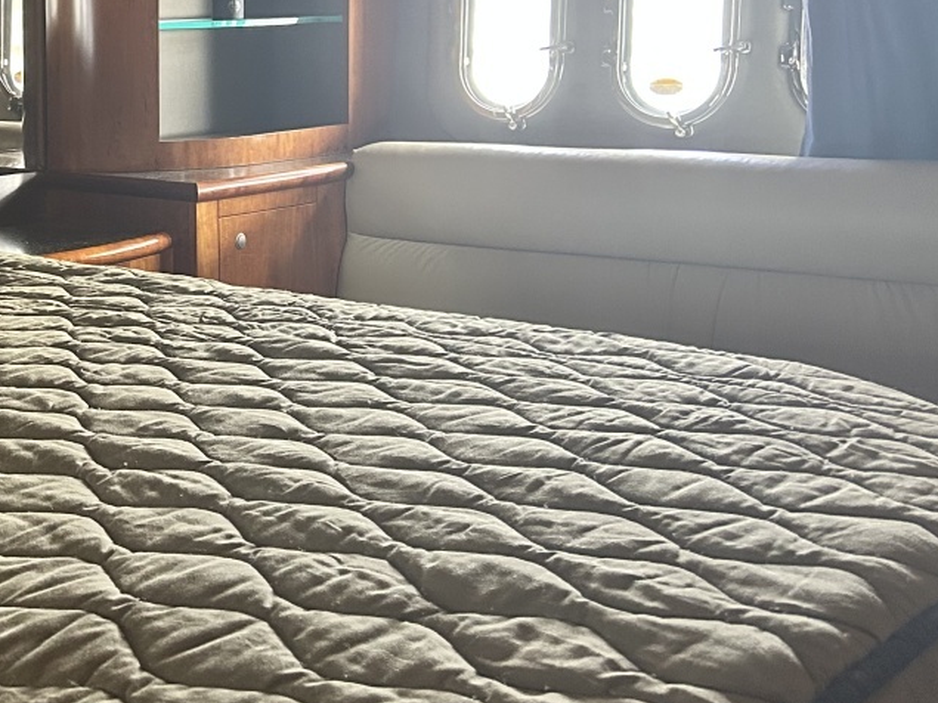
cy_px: 152
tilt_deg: -5.8
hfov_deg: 29.7
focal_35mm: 59
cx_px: -74
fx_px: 1598
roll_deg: +1.0
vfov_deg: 24.5
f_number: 1.5
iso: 500
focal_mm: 5.7
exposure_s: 1/60
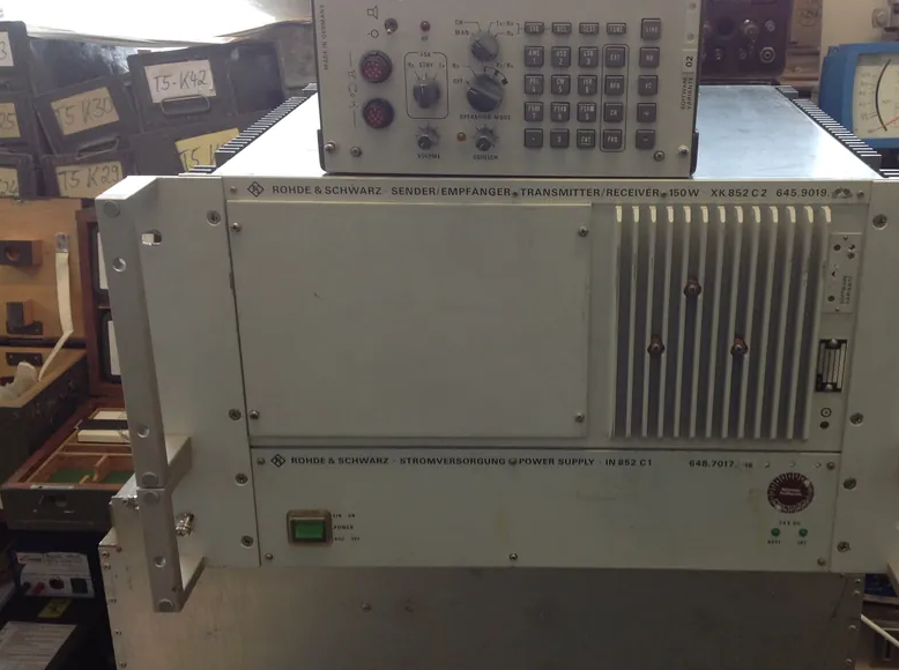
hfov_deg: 41.9
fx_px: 1166
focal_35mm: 45
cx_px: 544
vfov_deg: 32.1
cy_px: 321
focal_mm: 4.28
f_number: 2.4
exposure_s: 1/24
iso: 64
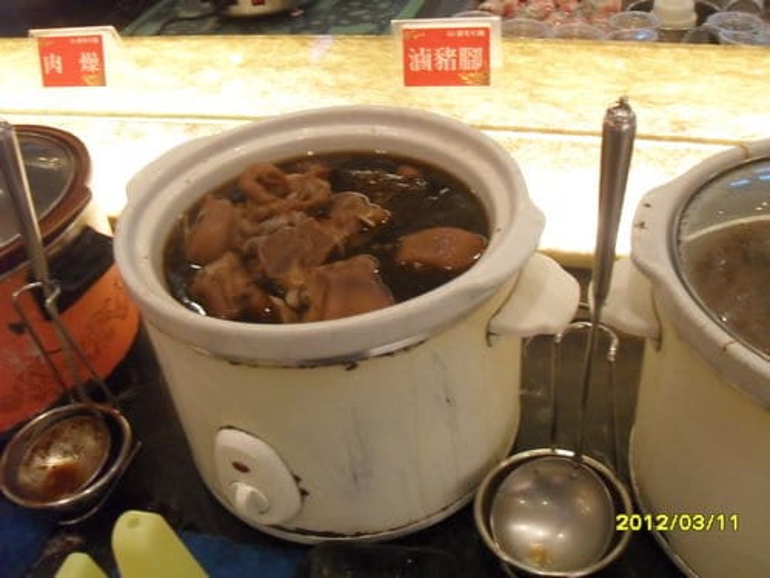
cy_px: 289
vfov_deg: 40.7
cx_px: 385
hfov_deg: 52.6
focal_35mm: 35
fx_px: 779
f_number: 2.8
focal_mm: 6.2
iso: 320
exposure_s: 1/30
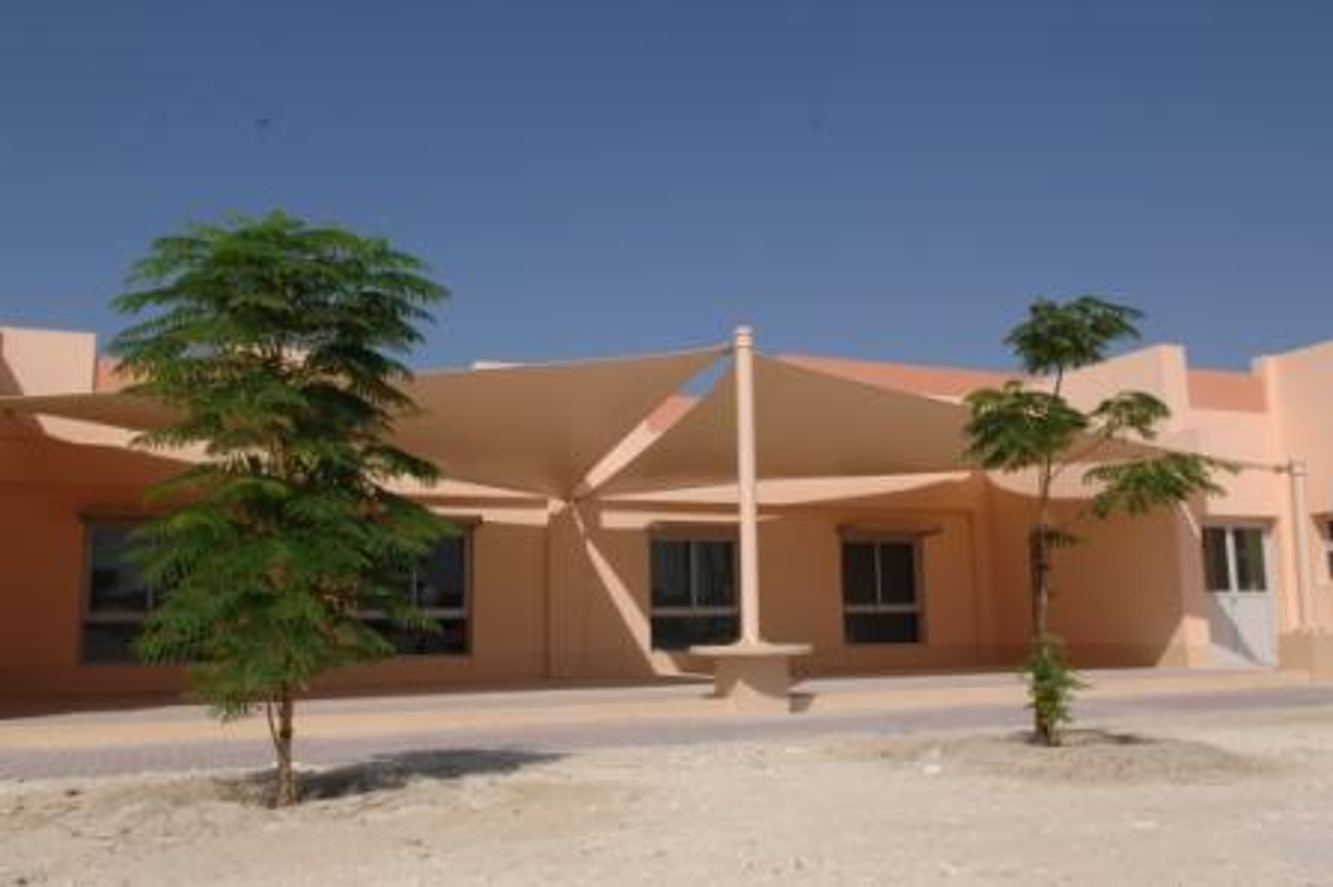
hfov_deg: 62.0
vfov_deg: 43.5
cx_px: 666
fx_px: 1110
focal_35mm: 30
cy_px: 444
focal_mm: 20
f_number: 11
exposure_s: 1/250
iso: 100
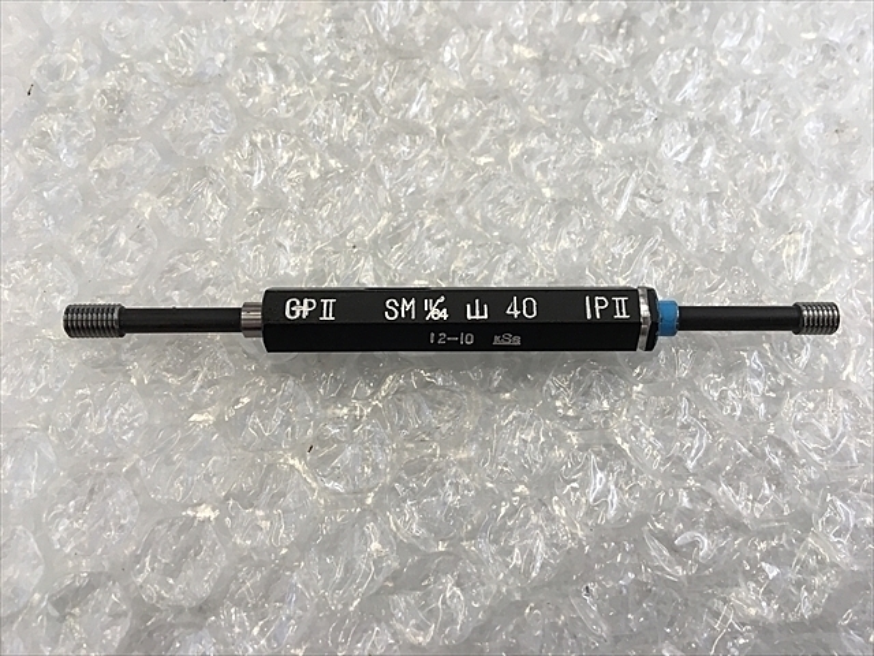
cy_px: 328
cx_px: 437
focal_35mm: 29
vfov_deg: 48.2
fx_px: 732
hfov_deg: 61.7
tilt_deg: -74.0
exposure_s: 1/40
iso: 25
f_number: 2.2
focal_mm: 4.15
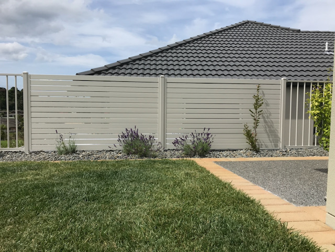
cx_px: 168
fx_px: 271
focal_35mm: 28
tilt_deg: -5.1
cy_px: 126
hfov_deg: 63.4
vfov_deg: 49.7
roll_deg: -0.1
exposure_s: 1/4000
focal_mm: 3.99
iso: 20
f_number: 1.8
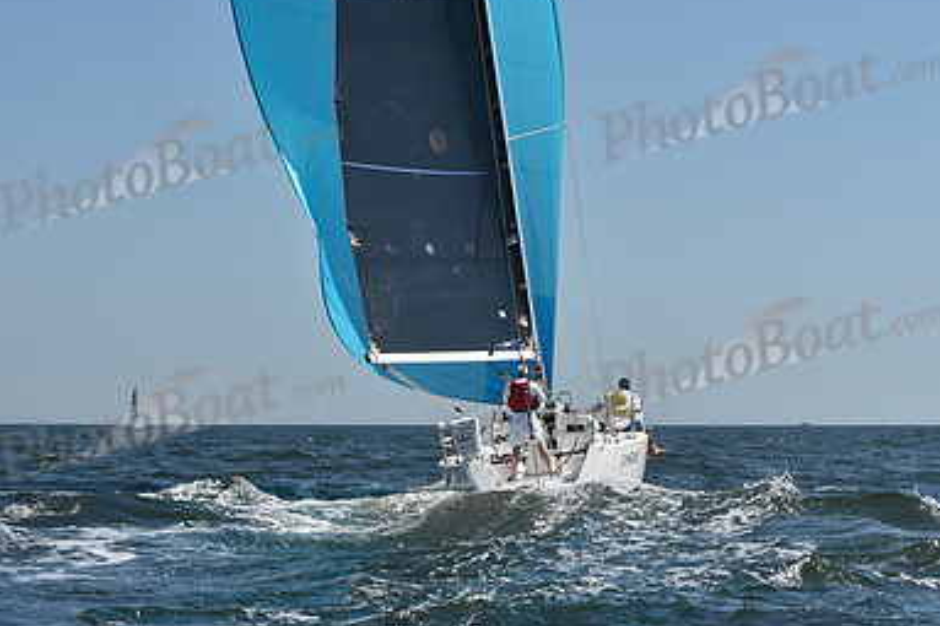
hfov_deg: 19.3
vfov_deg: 12.8
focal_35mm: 106
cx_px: 472
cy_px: 7
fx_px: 2766
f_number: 8
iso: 250
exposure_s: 1/1250
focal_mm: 70
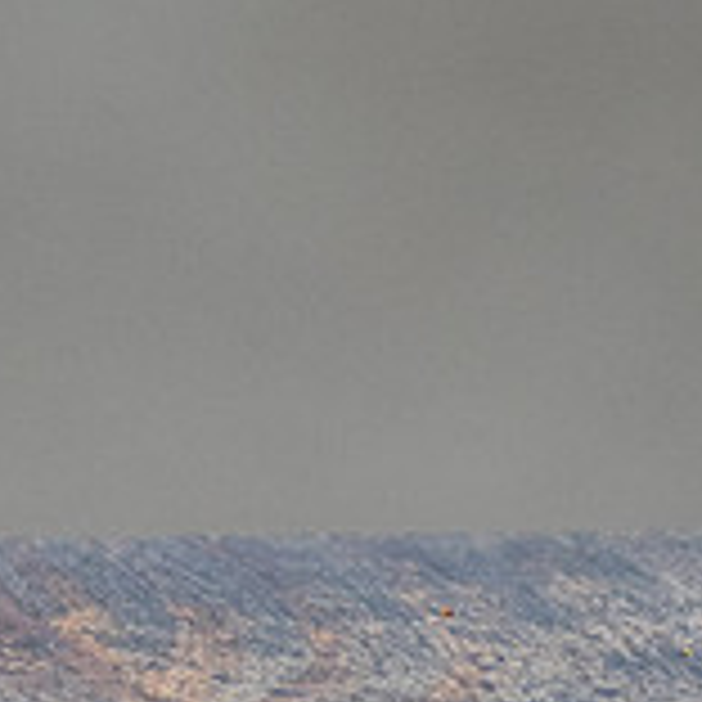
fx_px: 83102
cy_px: -395
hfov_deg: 0.5
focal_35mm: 3622
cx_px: -638
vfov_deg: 0.5
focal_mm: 500
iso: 500
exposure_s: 1/320
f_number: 5.6
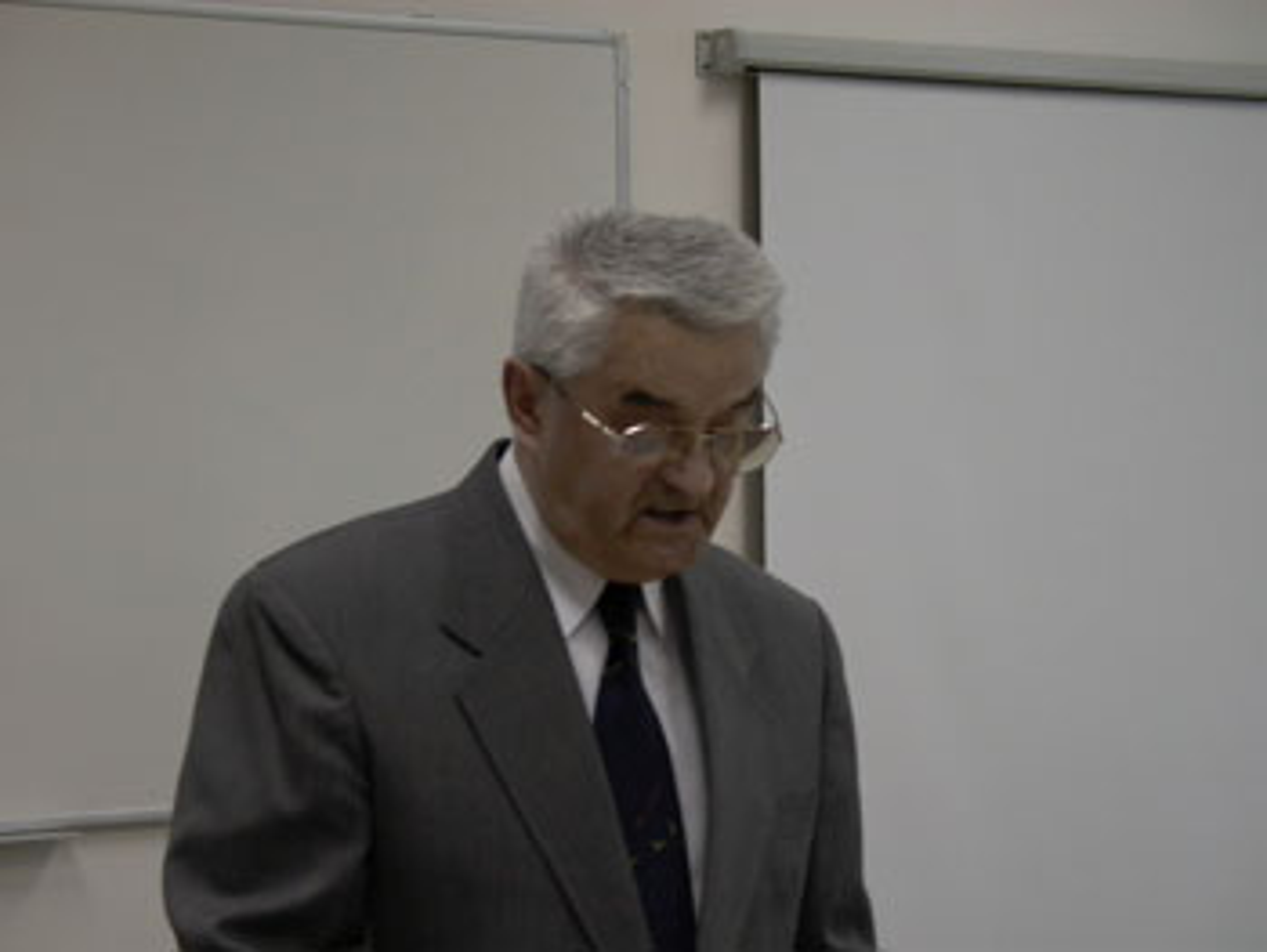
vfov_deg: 14.8
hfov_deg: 19.6
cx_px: 634
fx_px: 3663
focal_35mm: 100
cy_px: 476
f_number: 2.49
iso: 100
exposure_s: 1/67.5
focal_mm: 20.65
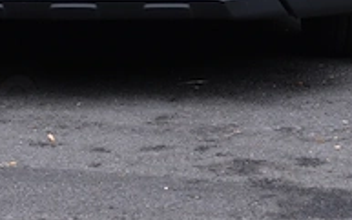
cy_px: -285
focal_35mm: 264
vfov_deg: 4.9
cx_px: 80
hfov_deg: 7.9
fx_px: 2535
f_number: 13
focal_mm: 50
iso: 400
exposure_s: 1/80
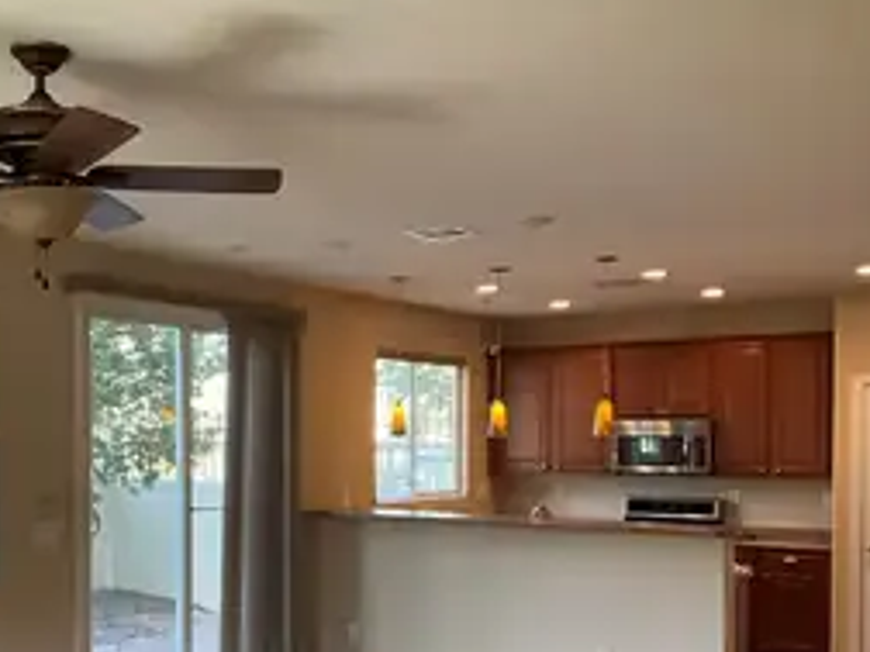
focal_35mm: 46
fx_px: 1156
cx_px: 245
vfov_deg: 31.2
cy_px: 455
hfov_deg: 40.4
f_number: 1.8
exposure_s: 1/60
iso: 64
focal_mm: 3
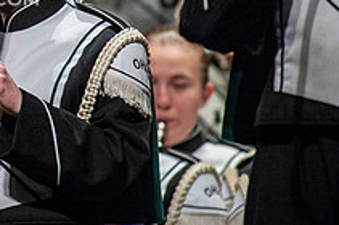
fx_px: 15523
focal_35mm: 1651
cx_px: -72
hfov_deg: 1.3
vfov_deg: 0.8
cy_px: -58
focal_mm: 600
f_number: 5.6
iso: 5000
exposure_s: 1/400
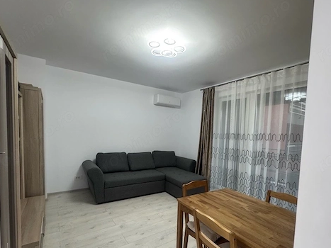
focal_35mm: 18
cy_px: 143
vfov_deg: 71.1
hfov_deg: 87.7
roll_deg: -2.1
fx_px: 172
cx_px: 172
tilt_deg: -2.9
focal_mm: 2.22
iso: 250
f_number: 2.2
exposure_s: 1/100
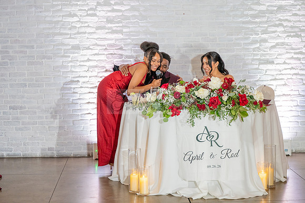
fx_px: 593
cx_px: 152
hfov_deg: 28.8
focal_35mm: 70
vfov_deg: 19.5
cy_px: 102
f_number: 2.8
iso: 1600
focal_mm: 70
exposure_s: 1/320
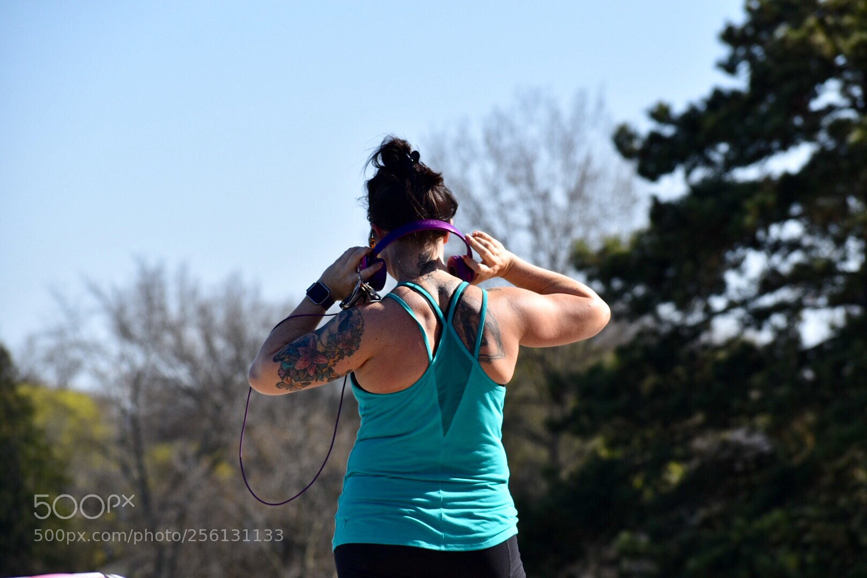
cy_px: 289
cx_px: 434
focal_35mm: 195
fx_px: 4696
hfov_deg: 10.5
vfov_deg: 7.0
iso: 200
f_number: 7.1
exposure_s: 1/800
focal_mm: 130
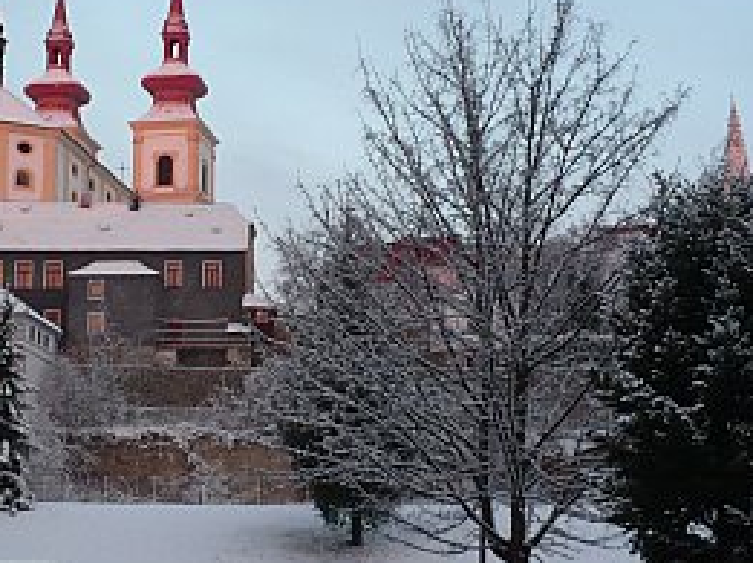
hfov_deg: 26.7
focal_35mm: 71
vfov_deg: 20.7
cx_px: 107
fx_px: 1542
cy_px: 270
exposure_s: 1/80
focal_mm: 6.1
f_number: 2.8
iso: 100
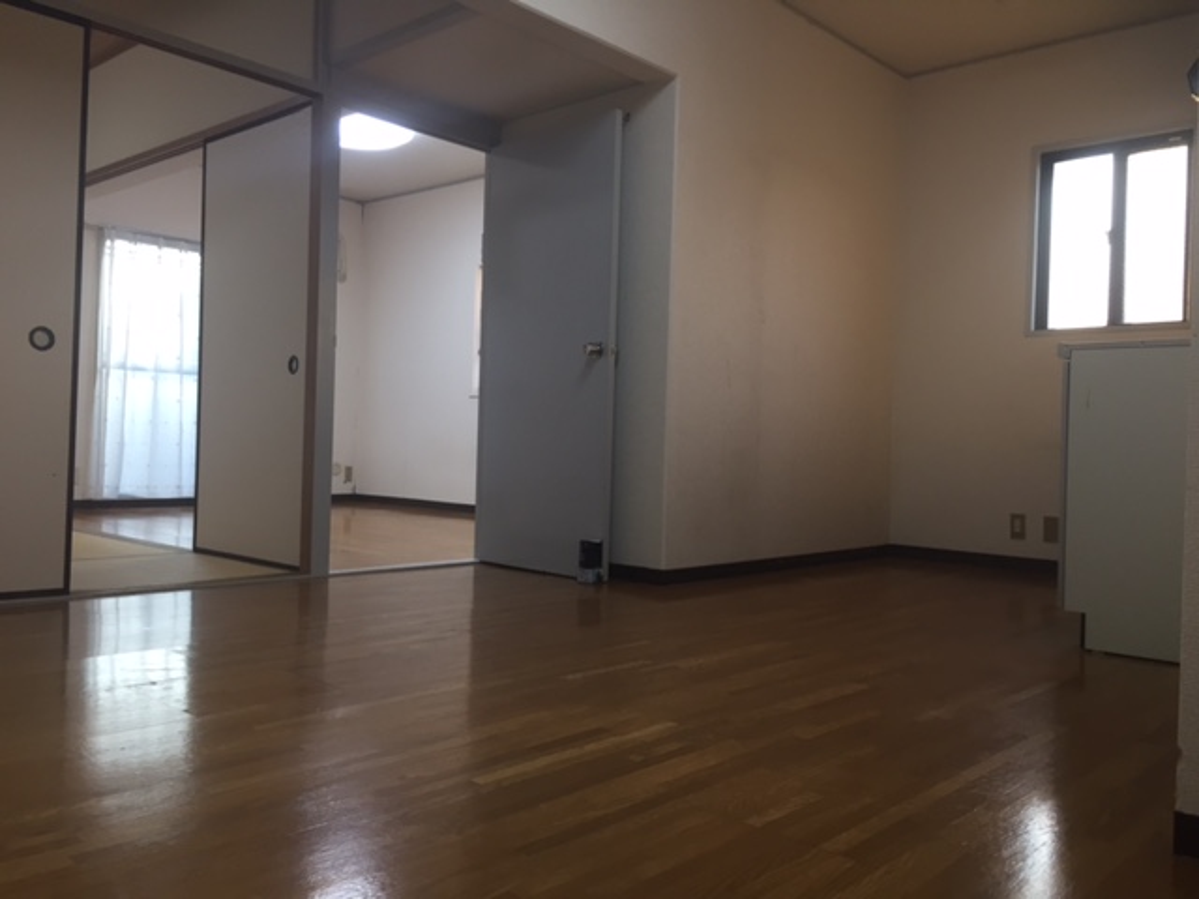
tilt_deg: -0.4
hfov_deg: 61.7
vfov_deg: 48.2
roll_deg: -1.9
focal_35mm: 29
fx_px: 1004
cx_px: 600
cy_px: 450
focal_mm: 4.15
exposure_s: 1/40
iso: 32
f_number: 2.2
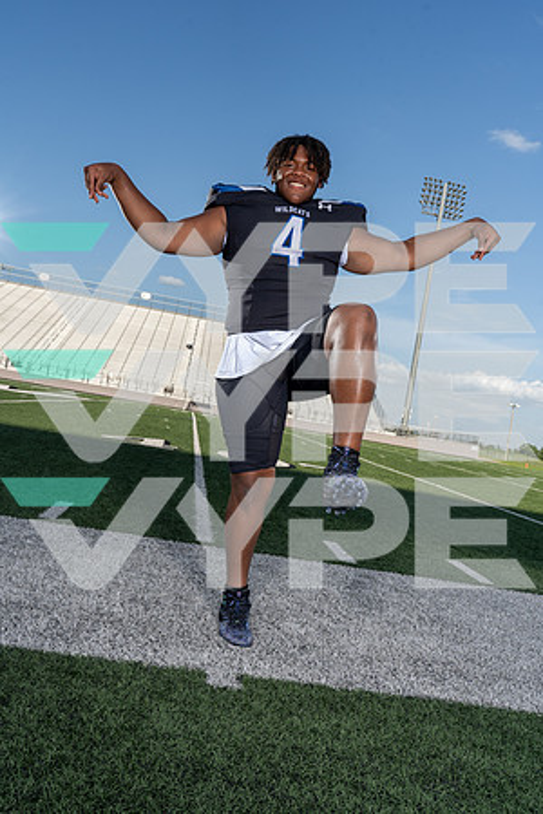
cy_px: 407
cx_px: 272
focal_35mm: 29
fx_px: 656
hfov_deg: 45.0
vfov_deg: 63.7
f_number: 10
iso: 160
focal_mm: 29
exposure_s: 1/250
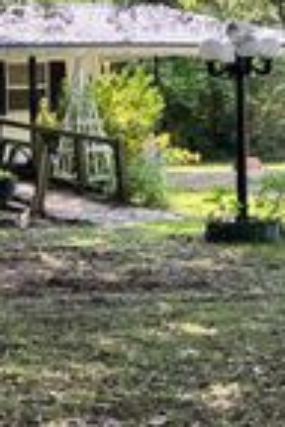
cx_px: -137
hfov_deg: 13.7
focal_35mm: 94
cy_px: 150
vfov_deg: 21.6
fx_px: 1116
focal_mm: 5.96
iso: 50
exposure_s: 1/265
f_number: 1.6
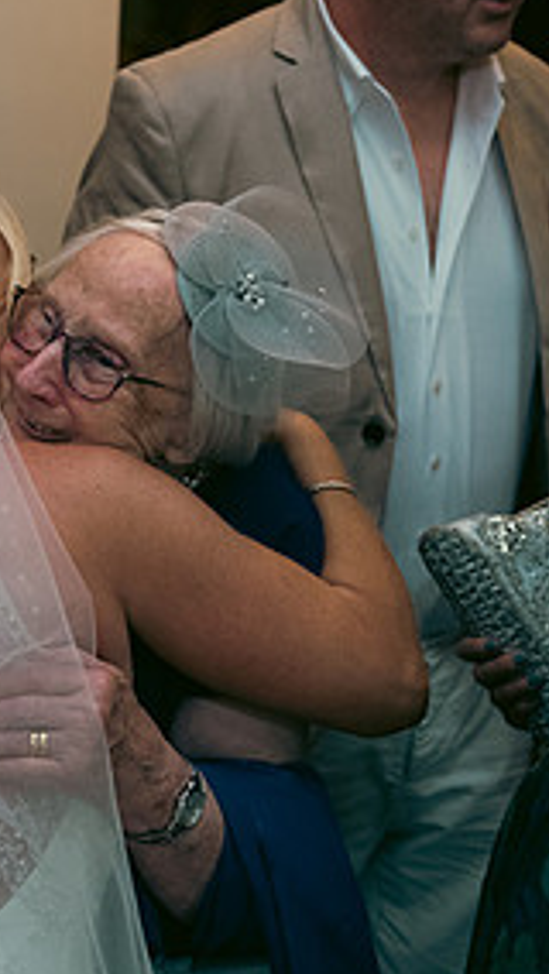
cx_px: 7
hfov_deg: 15.8
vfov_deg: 28.2
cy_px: 448
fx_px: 1939
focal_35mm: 75
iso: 800
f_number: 3.5
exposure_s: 1/160
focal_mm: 35
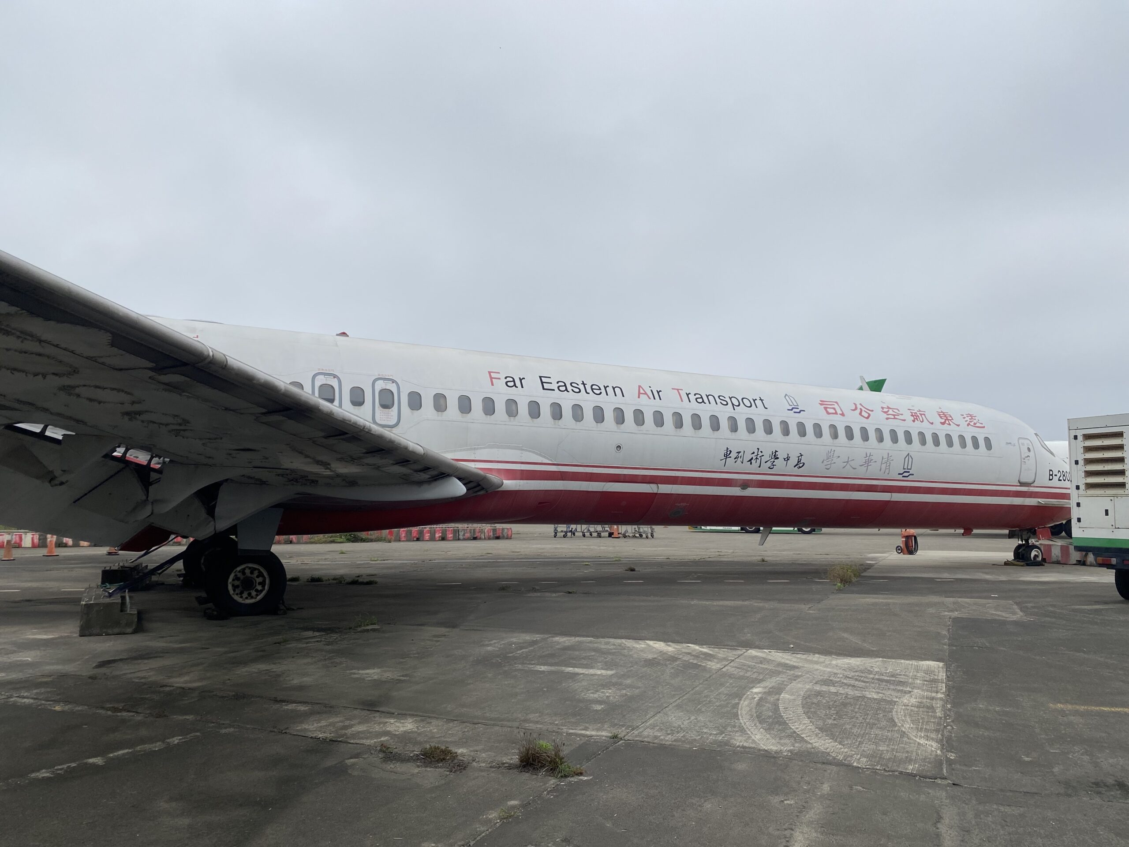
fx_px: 848
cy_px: 424
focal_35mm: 26
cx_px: 564
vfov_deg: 53.1
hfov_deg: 67.3
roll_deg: +0.7
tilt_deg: +7.3
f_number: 1.8
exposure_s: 1/2222
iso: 32
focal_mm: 4.25
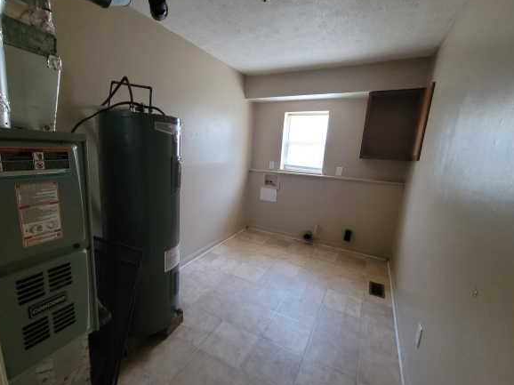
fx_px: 223
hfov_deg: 97.7
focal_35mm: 15
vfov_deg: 81.7
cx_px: 225
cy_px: 198
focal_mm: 2.2
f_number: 2.2
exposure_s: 1/30
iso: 640
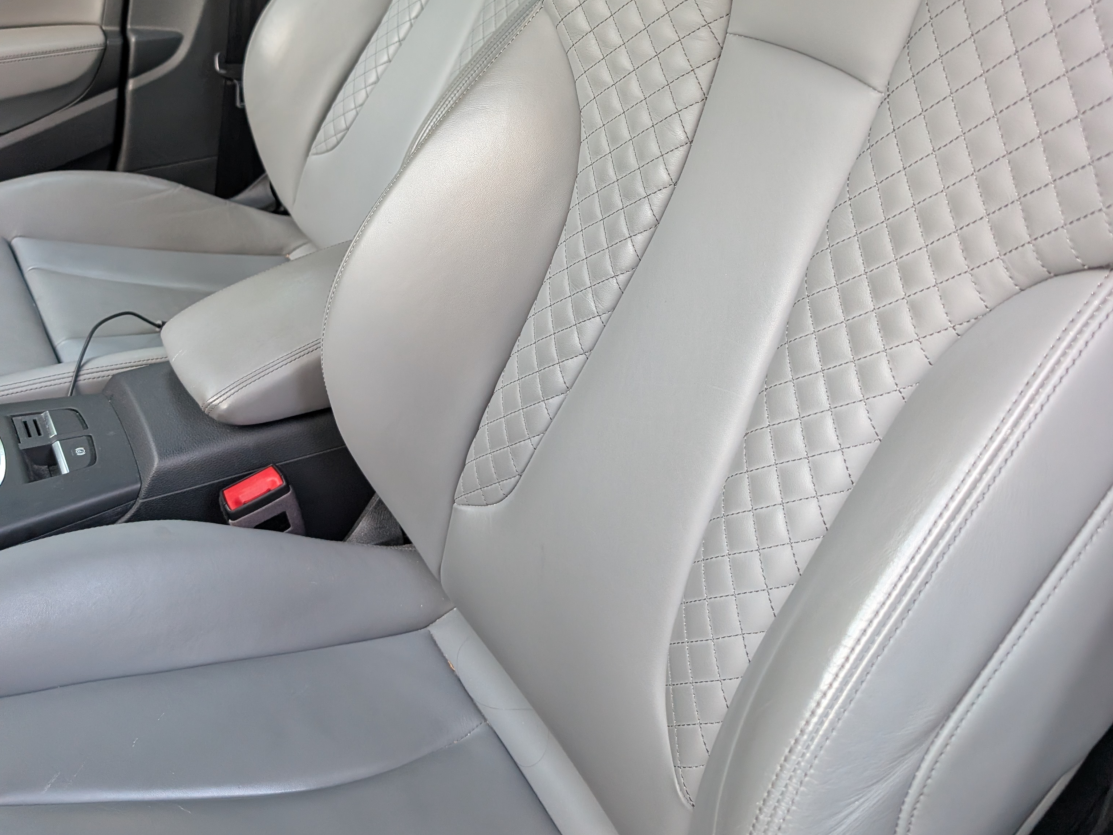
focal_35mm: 32
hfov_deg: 56.8
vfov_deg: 42.9
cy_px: 218
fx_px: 1029
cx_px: 556
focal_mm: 6.9
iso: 543
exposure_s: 1/166
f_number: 1.68
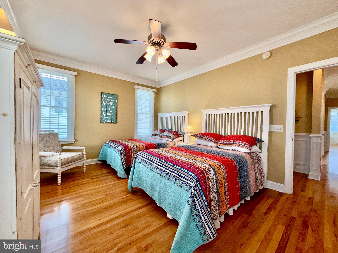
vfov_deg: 85.7
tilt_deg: -0.8
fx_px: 137
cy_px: 126
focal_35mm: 14
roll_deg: -0.8
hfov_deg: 102.1
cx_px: 169
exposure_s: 1/120
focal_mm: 2.22
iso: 32
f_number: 2.2
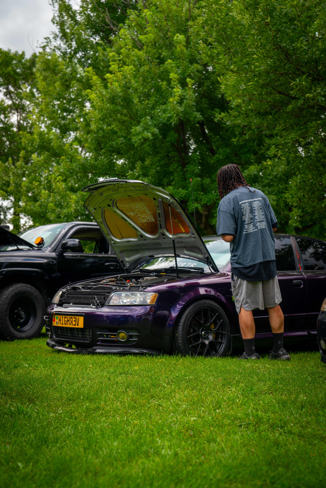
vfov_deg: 39.6
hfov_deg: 27.0
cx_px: 163
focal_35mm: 50
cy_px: 244
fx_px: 679
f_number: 3.5
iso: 160
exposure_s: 1/160
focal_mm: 50
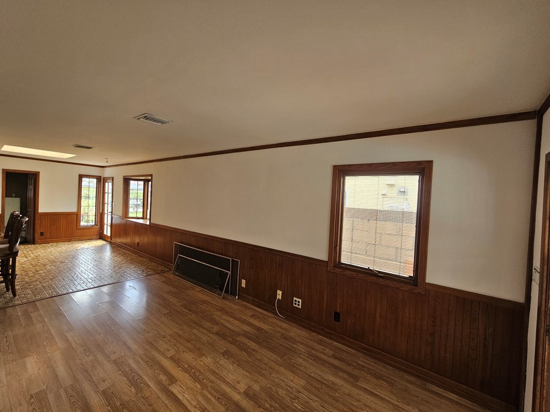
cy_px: 204
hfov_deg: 101.9
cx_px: 257
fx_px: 222
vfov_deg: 85.7
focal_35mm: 14
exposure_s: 1/77.4
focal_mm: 2.2
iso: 80
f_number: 2.2
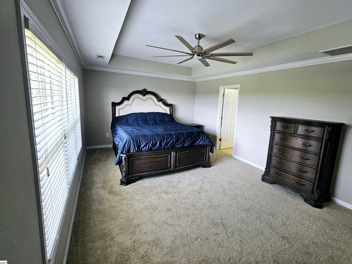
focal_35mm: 14
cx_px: 185
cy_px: 122
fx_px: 142
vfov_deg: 85.5
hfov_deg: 102.0
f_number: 2.2
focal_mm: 2.2
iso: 64
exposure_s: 1/60.2
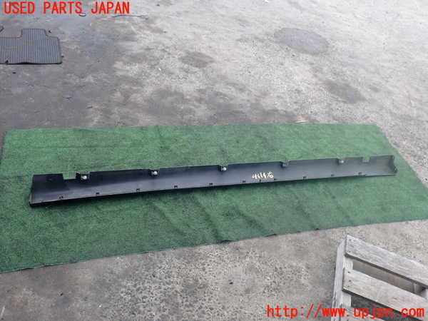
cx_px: 214
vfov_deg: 46.8
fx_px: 371
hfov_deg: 60.0
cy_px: 160
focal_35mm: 30
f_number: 3.2
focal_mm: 5.4
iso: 100
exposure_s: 1/160
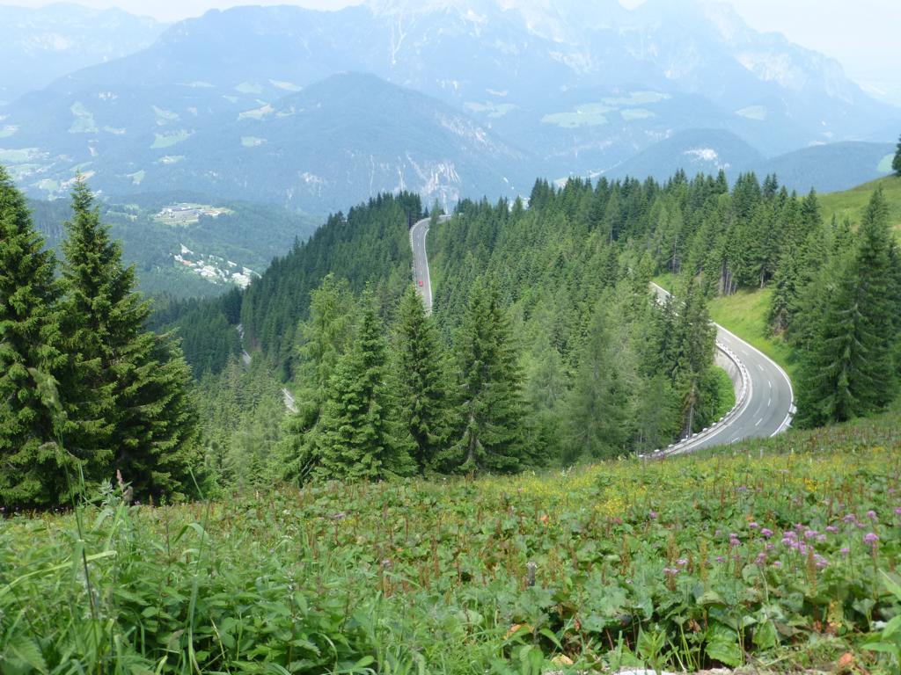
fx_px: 885
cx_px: 450
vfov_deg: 41.8
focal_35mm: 34
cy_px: 338
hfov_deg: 54.0
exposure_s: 1/400
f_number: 3.7
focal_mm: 6.1
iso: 100
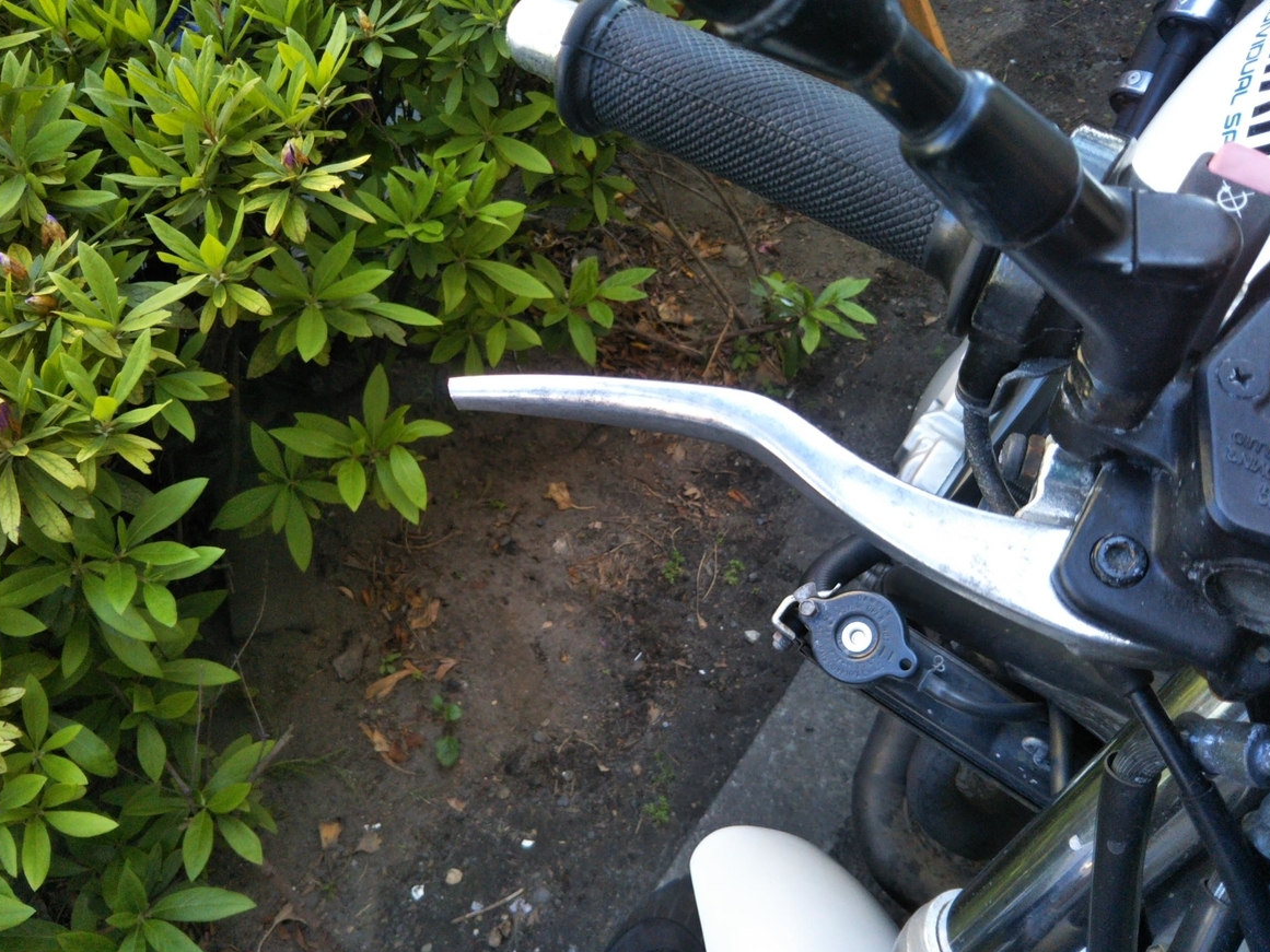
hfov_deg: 58.3
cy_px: 474
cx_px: 630
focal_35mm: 31
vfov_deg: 45.4
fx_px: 1137
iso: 65
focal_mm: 4
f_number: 2.2
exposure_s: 1/93
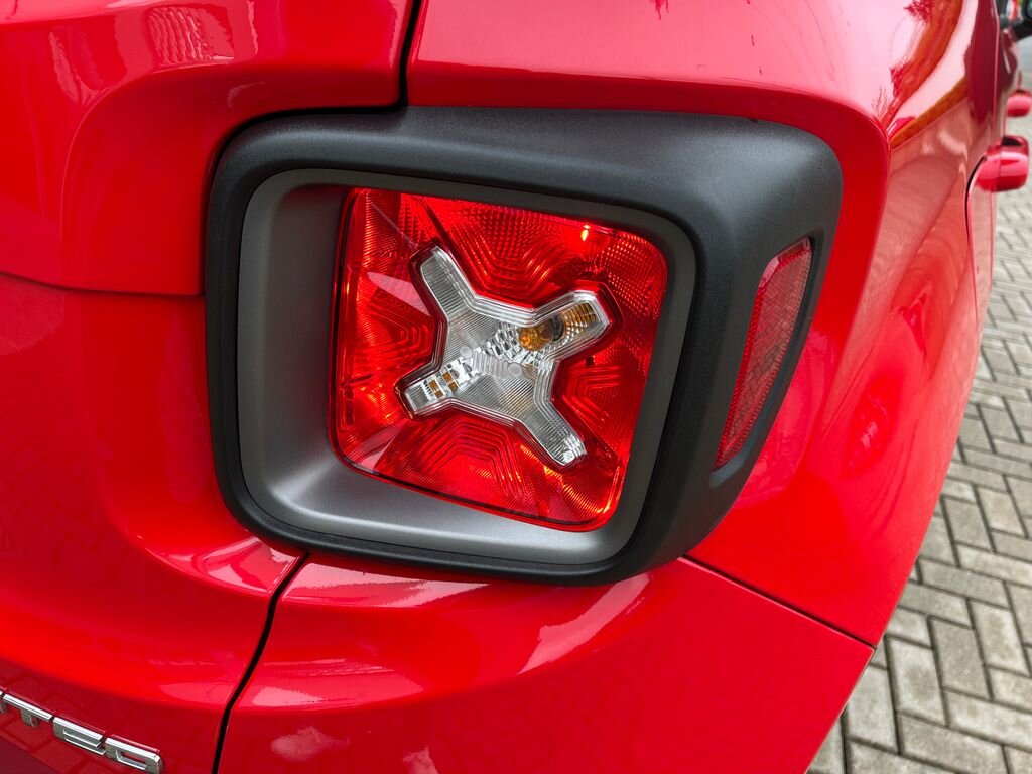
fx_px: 775
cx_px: 516
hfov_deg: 67.3
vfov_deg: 53.1
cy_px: 387
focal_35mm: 26
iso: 40
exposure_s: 1/152
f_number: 1.6
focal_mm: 5.1
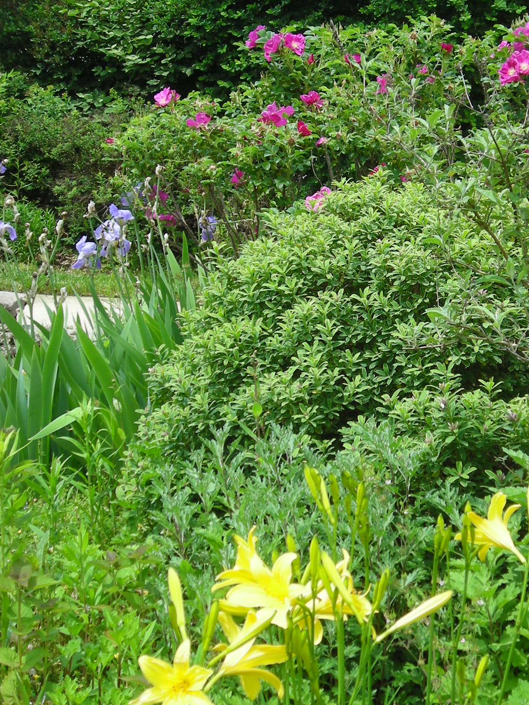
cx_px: 409
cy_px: 371
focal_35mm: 64
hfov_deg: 22.7
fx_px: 1304
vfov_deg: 30.3
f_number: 3.3
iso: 50
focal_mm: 6.8
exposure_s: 1/330
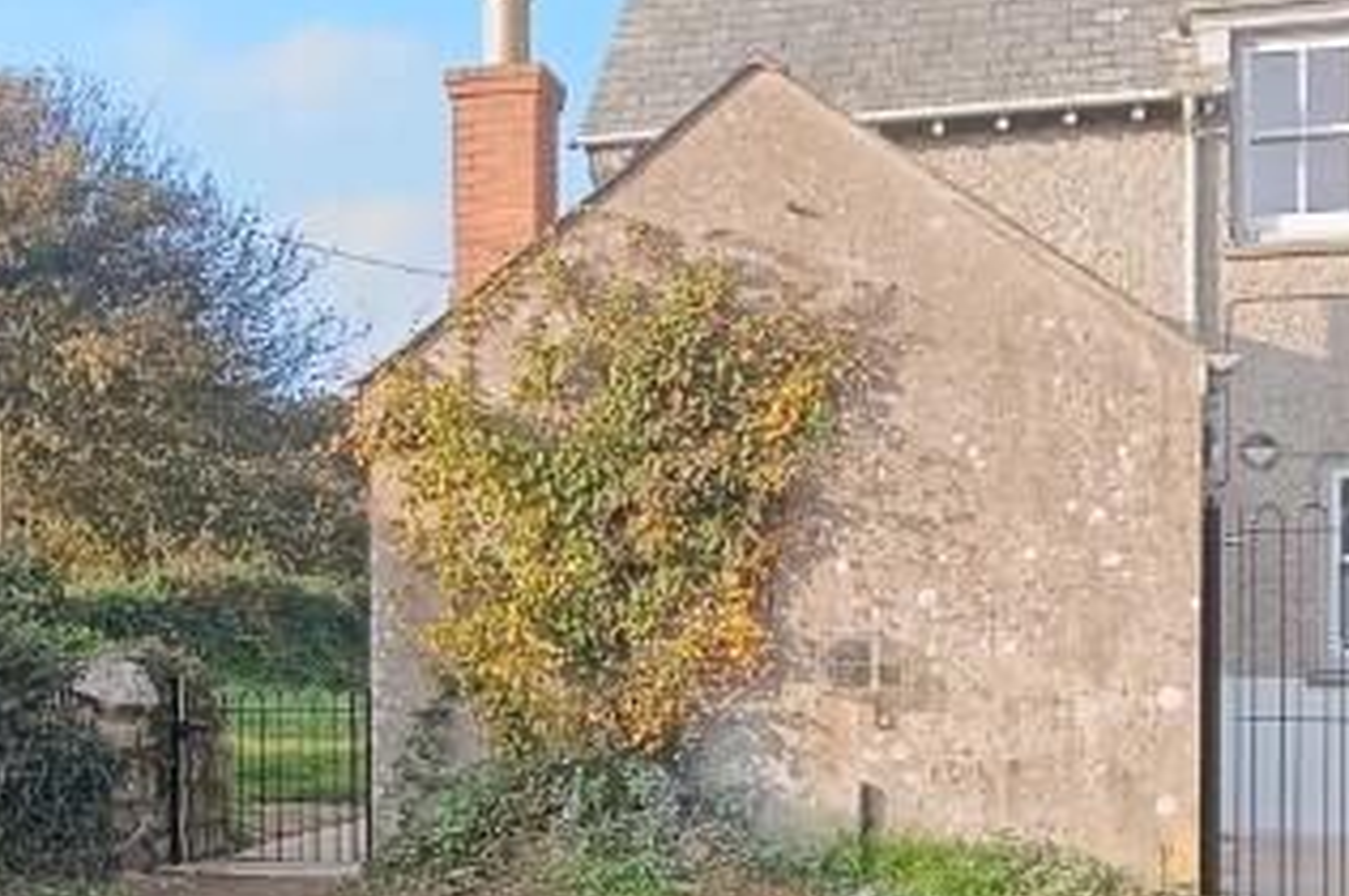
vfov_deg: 24.8
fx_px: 2021
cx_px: 440
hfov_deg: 36.5
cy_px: 657
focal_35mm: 54
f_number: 2.2
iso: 50
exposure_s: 1/225
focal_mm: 1.66
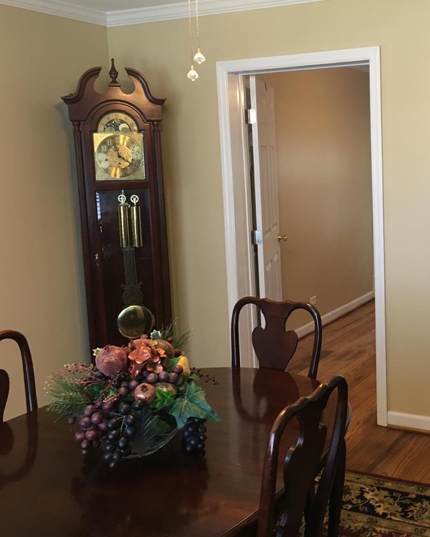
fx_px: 684
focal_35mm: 43
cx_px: 346
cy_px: 252
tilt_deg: -8.1
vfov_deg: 42.9
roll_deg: +1.1
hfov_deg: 33.8
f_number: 2.2
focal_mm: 4.15
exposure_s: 1/30
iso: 80
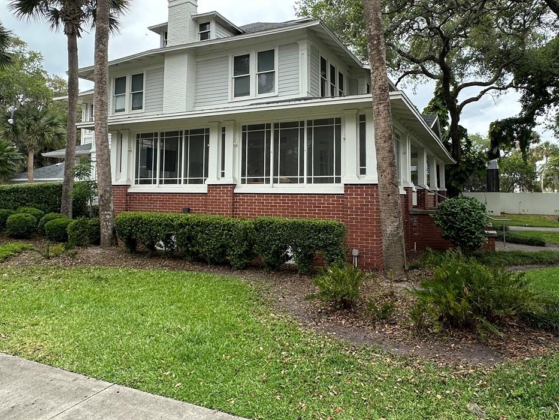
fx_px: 388
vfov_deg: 56.4
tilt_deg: +4.3
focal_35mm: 24
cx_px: 303
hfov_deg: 71.5
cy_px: 169
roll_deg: -0.5
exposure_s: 1/556
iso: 40
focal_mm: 2.22
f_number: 2.2
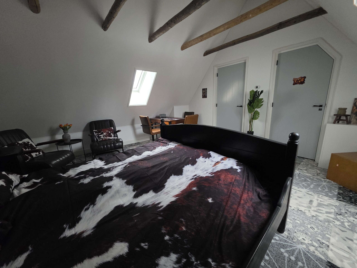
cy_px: 134
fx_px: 134
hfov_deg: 106.2
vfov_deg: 89.9
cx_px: 178
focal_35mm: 13
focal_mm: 2.2
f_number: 1.9
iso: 1000
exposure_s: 1/50
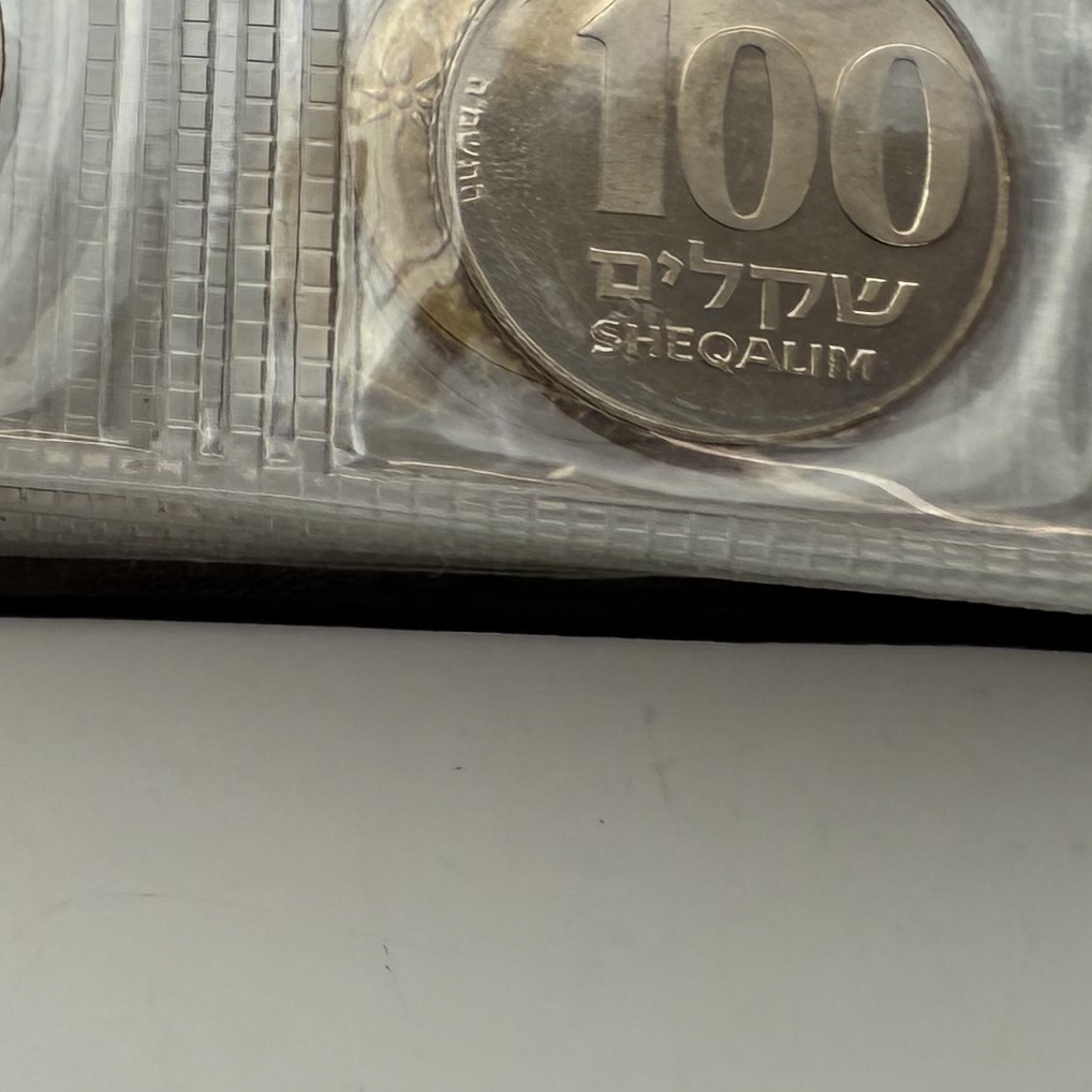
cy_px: -348
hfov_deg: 18.9
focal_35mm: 84
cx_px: -390
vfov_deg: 19.0
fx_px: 2998
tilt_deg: -78.9
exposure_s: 1/338
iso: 40
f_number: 2.2
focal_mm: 2.22
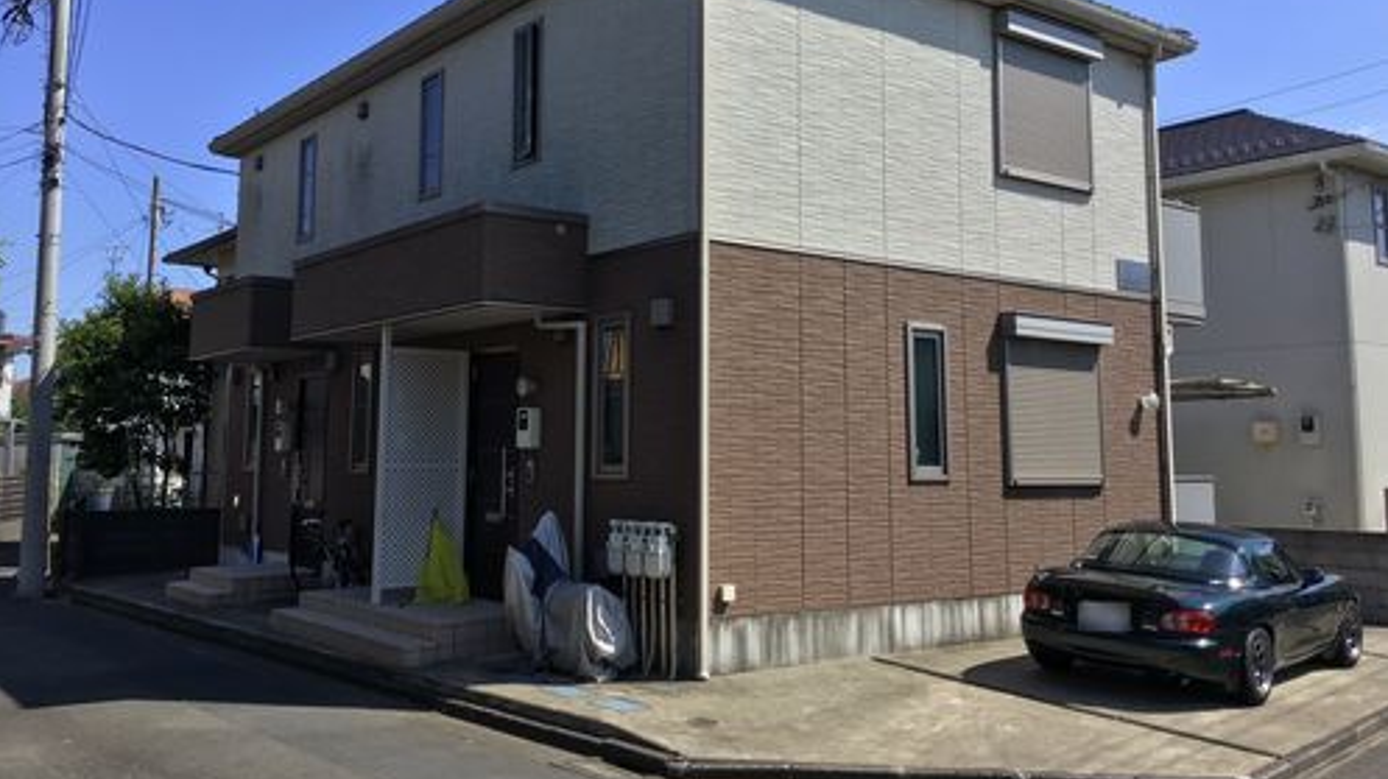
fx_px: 1251
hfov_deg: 58.0
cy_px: 306
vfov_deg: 34.5
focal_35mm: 34
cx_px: 693
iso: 25
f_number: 2.4
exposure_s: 1/981
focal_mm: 3.3
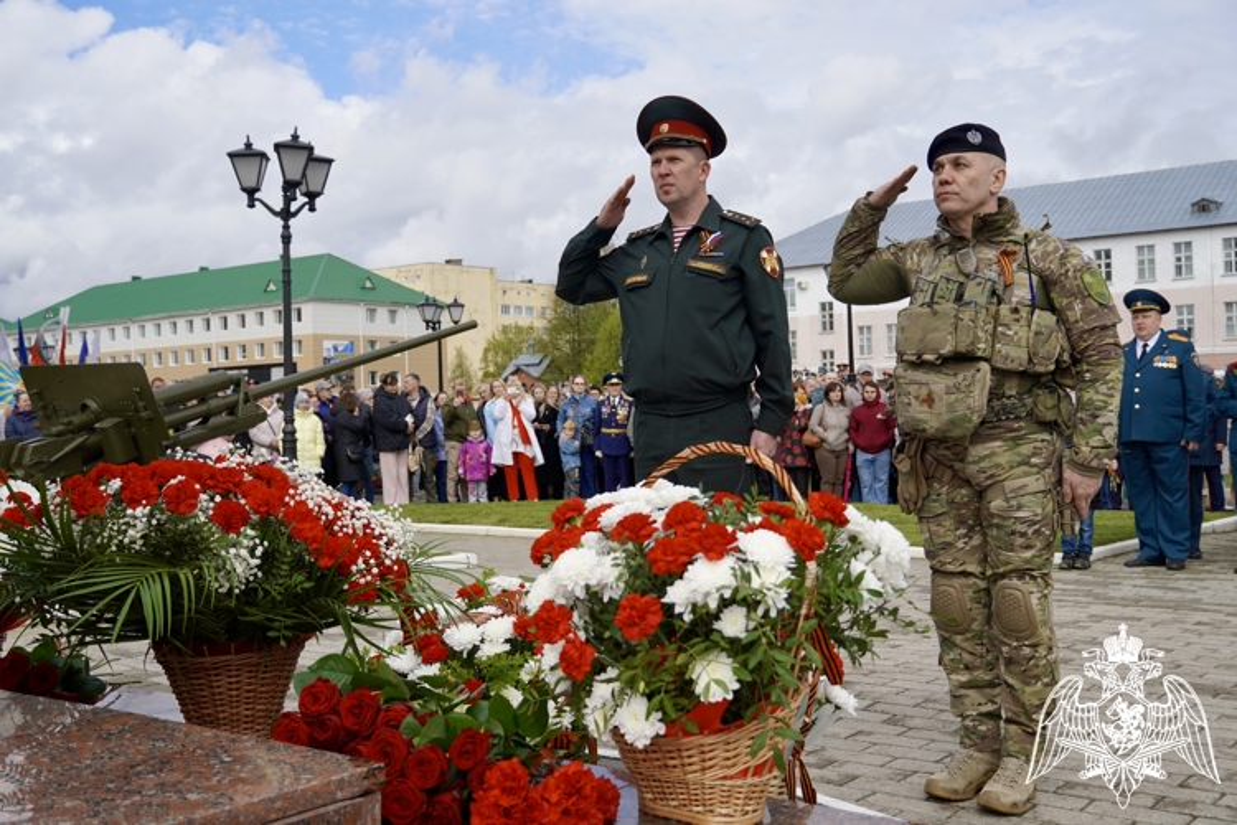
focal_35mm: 40
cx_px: 618
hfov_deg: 47.9
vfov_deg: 33.0
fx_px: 1392
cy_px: 412
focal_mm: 27
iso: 100
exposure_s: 1/800
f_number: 4.5
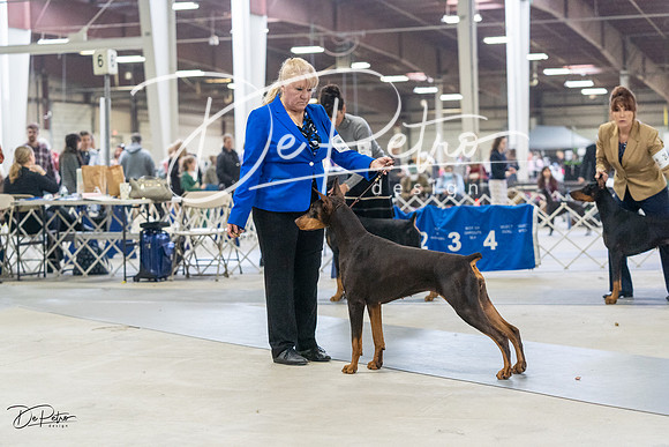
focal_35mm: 79
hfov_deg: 25.7
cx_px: 334
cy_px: 224
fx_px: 1468
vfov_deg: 17.3
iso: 6400
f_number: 3.5
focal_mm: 79
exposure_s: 1/320
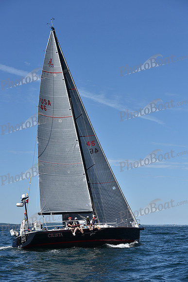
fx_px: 548
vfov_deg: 28.8
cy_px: 141
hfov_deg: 19.5
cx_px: 94
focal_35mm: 70
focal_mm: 70
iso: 250
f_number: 7.1
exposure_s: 1/1600
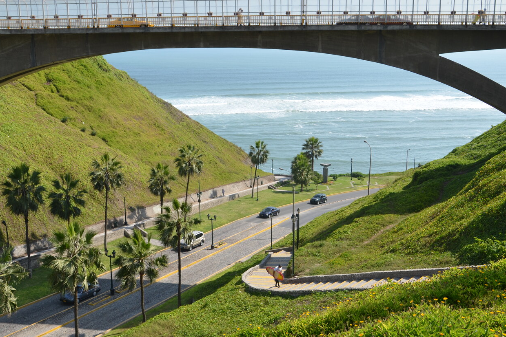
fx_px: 571
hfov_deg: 47.8
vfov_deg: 32.9
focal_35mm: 41
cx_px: 266
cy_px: 153
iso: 125
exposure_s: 1/250
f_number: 8
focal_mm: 21
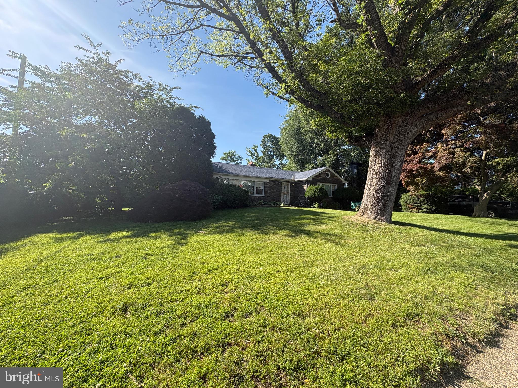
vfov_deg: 85.7
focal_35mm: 14
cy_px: 194
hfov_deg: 102.1
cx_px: 259
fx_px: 209
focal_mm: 2.22
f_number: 2.2
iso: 64
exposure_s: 1/899
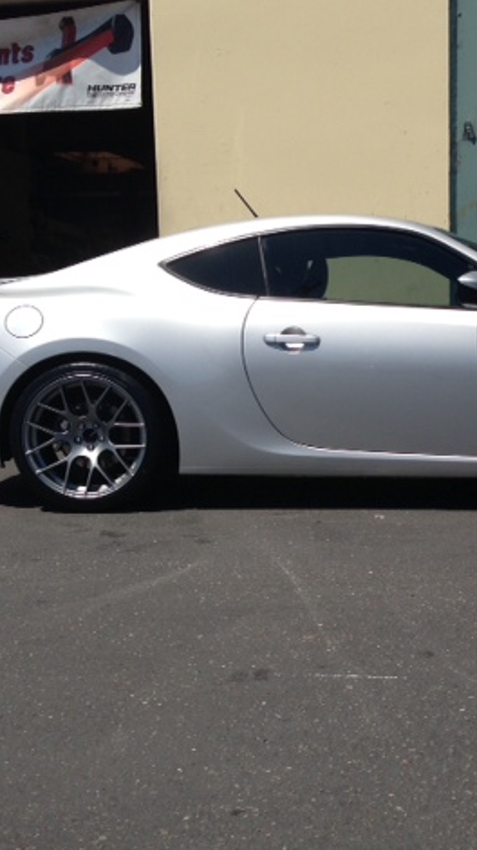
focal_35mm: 49
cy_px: 427
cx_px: 410
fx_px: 1103
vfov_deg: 42.1
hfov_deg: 23.9
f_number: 2.4
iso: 50
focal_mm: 4.13
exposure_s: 1/2008
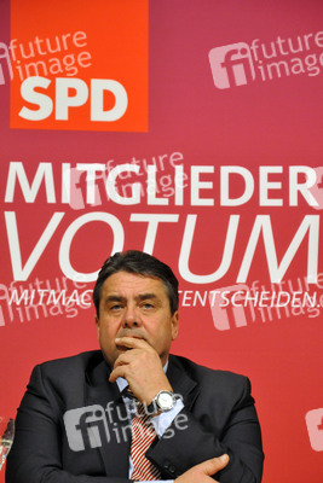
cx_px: 162
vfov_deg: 16.1
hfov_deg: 10.8
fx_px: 1714
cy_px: 242
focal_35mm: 128
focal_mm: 85
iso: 2500
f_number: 5.6
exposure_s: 1/100
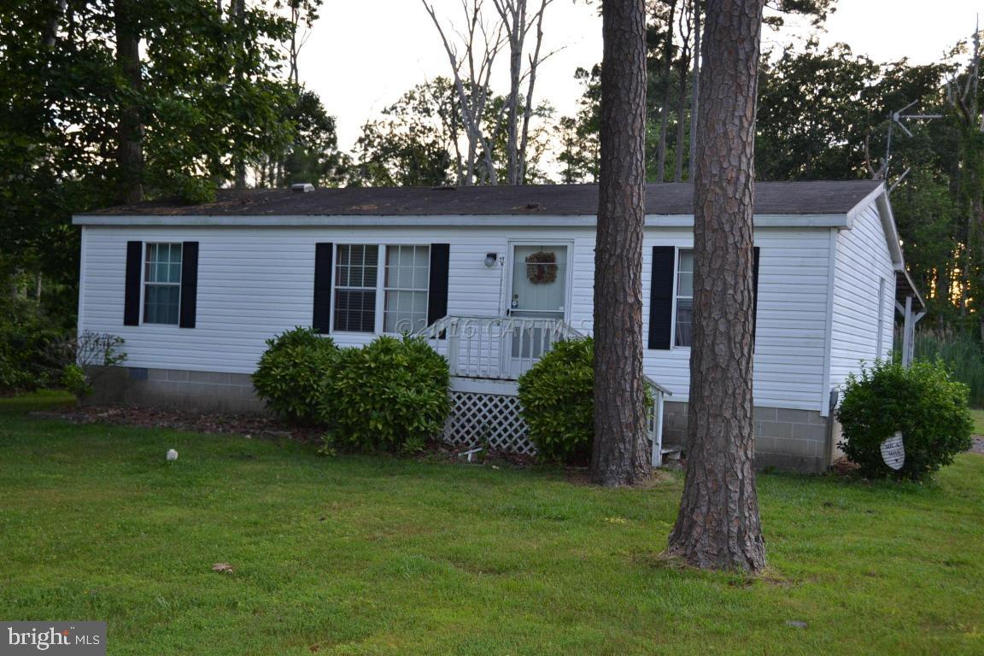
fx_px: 1148
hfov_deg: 46.4
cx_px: 492
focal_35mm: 42
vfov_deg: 31.9
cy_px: 328
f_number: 4
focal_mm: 28
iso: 250
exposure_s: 1/125
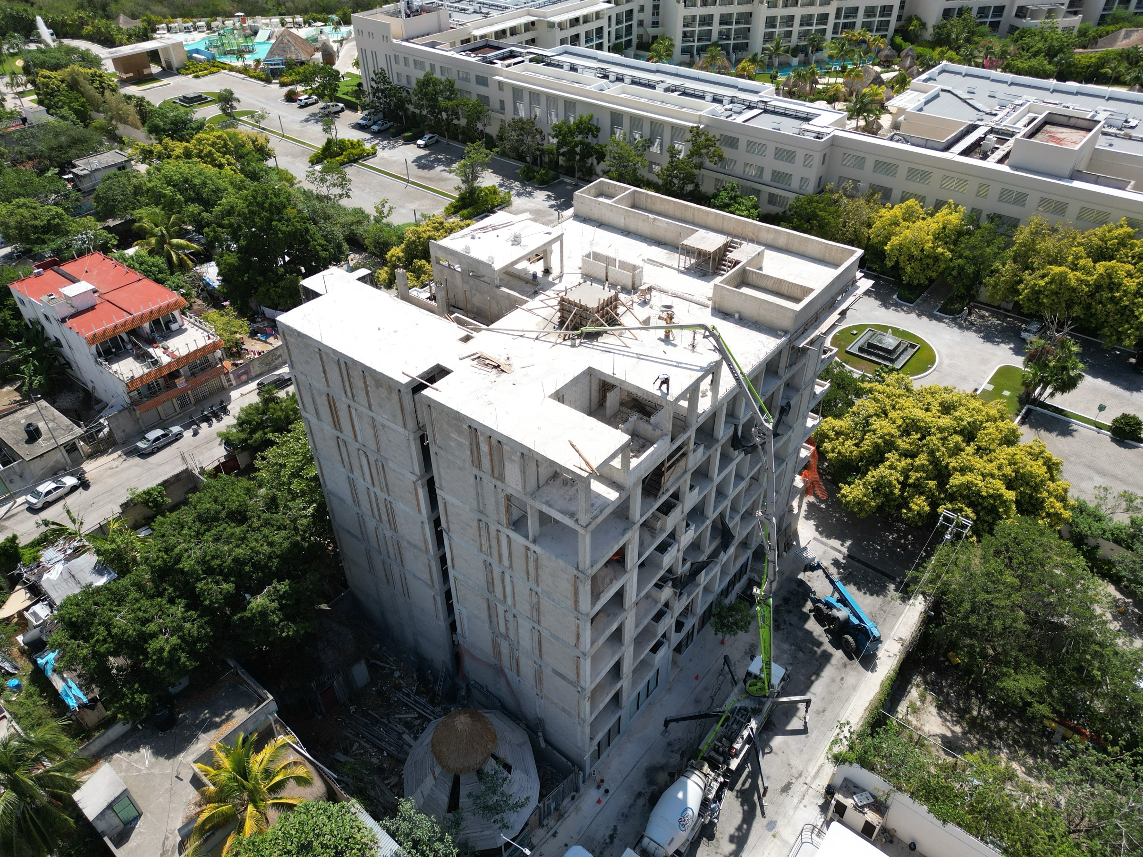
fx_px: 792
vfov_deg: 56.8
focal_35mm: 24
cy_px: 428
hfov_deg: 71.6
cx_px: 572
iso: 110
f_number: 1.7
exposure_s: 1/350
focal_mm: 6.72
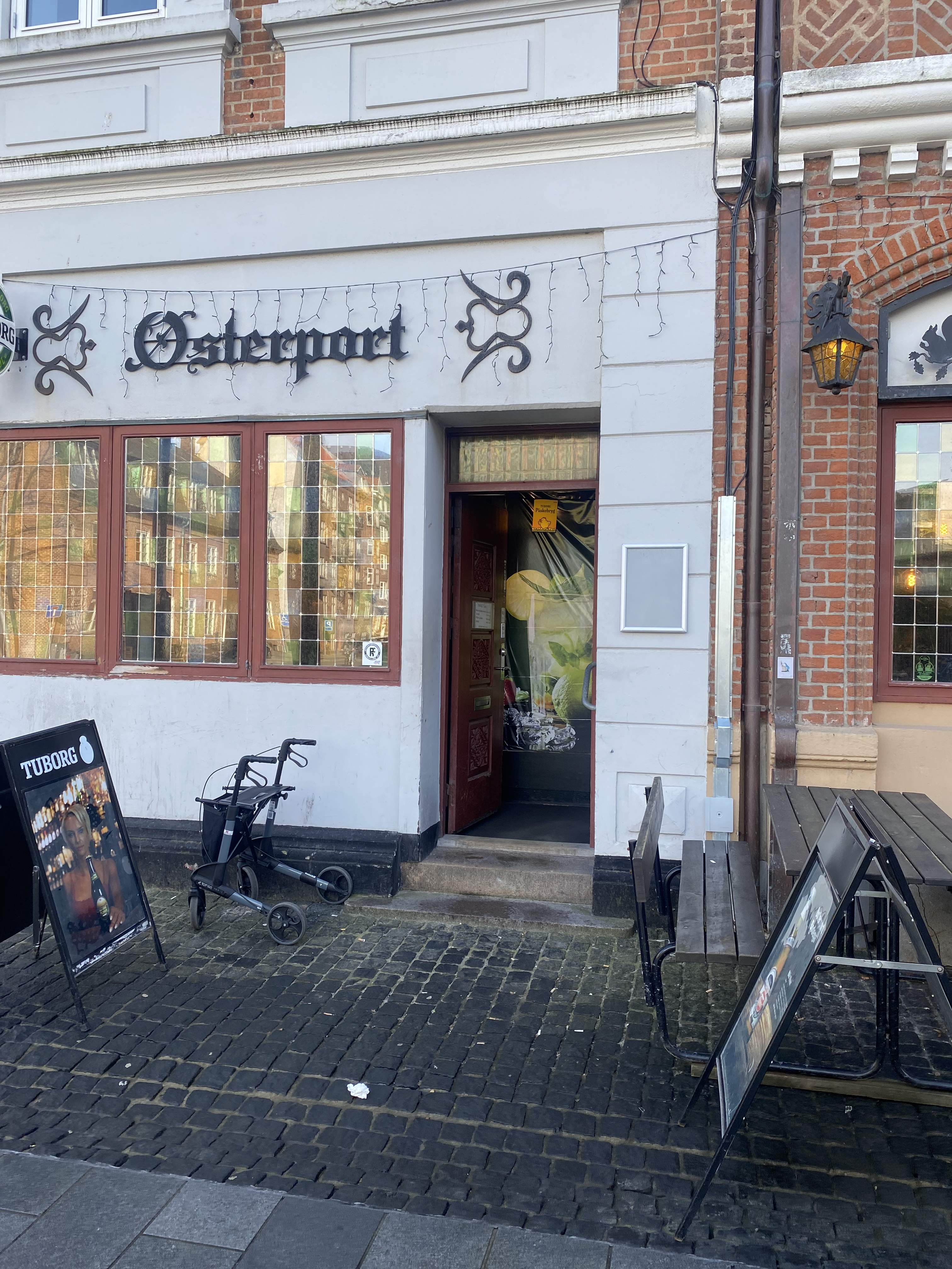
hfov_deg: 53.1
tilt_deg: +1.3
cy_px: 634
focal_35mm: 26
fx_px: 953
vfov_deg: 67.3
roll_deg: +0.2
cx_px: 476
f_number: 1.8
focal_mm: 4.25
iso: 32
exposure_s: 1/256
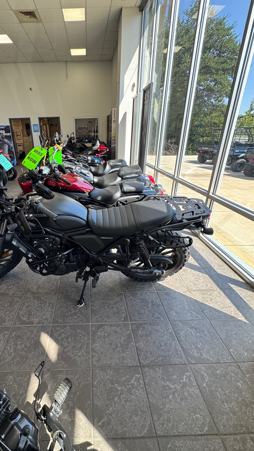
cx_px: 90
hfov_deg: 65.7
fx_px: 192
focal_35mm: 16
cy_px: 218
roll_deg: +2.1
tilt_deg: -23.7
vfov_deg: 99.3
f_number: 2.2
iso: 100
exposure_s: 1/99
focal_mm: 2.22
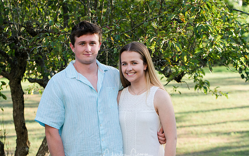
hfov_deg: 18.3
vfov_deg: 11.5
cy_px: 84
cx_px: 117
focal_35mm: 114
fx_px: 774
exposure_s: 1/400
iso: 400
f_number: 4
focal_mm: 70
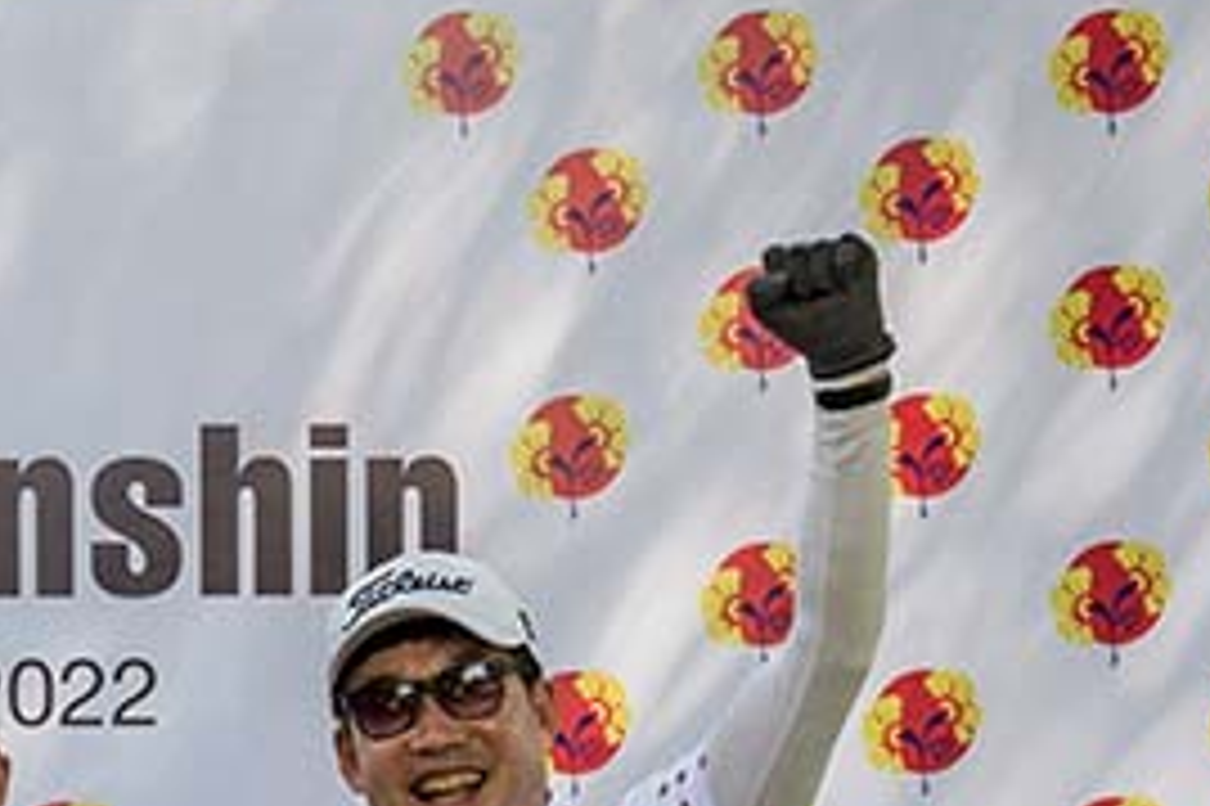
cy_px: 1380
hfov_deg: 14.8
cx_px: -382
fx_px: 4434
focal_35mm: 132
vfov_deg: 9.9
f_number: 7.1
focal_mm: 37
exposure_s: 1/320
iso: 400
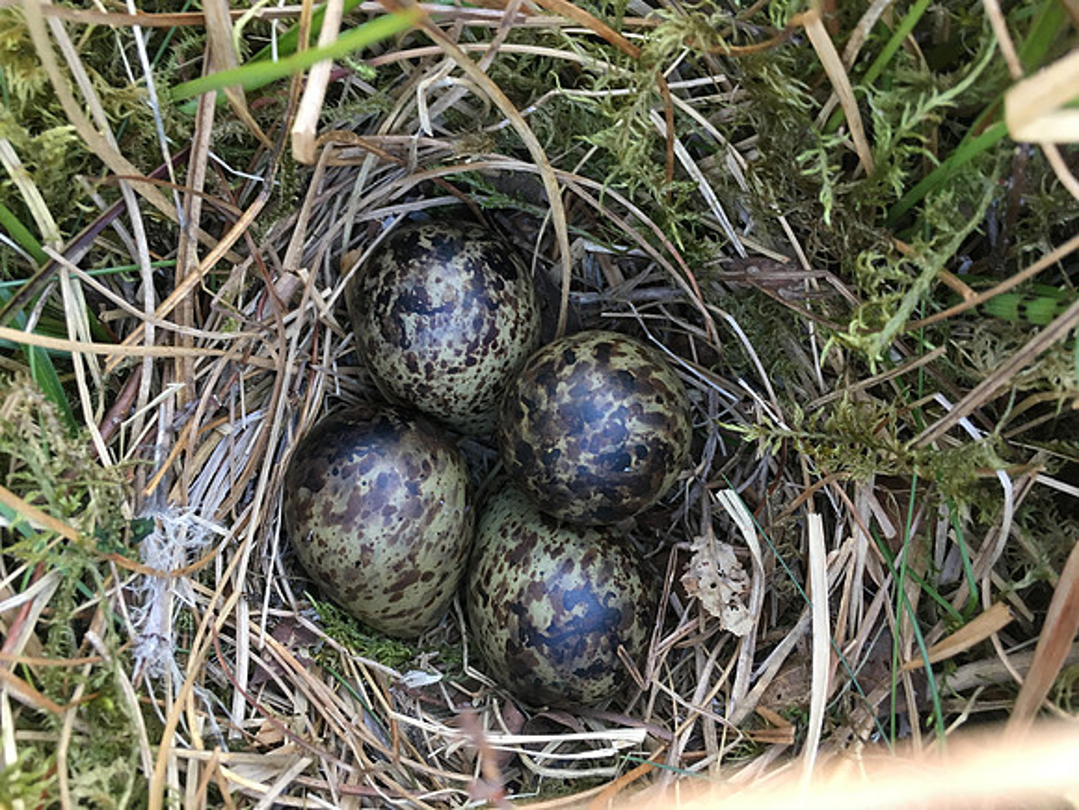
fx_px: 904
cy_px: 405
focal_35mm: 29
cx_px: 540
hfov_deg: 61.7
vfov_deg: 48.2
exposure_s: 1/33
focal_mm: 4.15
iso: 50
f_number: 2.2
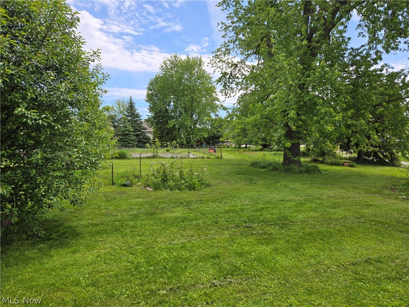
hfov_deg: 73.9
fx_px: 272
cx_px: 204
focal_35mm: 23
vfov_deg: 58.9
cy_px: 154
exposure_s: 1/1517
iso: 25
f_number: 1.8
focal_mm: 5.4
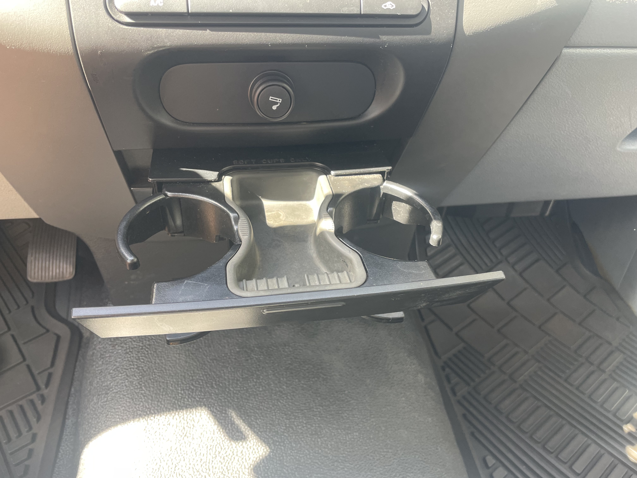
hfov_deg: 67.3
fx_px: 478
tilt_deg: -33.8
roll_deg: -2.1
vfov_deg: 53.1
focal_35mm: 26
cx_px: 318
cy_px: 239
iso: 125
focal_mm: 4.2
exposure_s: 1/109
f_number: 1.6
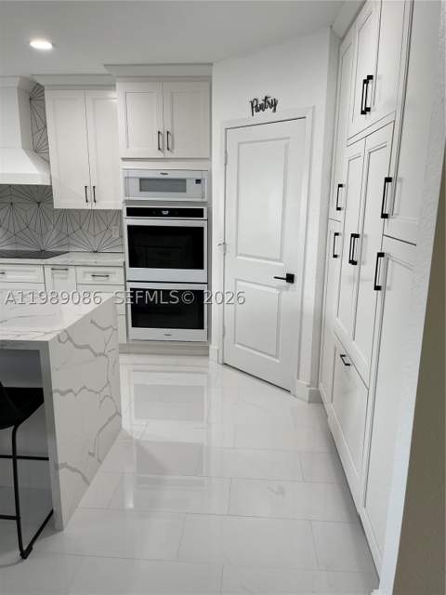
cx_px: 223
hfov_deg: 53.1
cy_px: 298
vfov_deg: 67.3
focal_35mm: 26
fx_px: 447
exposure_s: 1/120
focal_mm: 5.1
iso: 80
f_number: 1.6
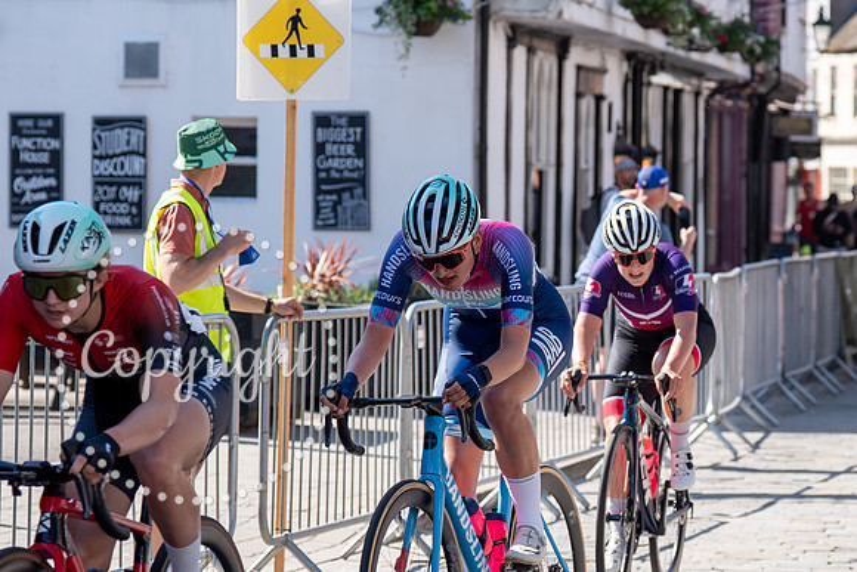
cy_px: 289
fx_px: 3545
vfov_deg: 9.2
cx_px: 564
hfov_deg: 13.8
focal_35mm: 149
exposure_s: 1/1000
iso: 100
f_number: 3.5
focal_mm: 75
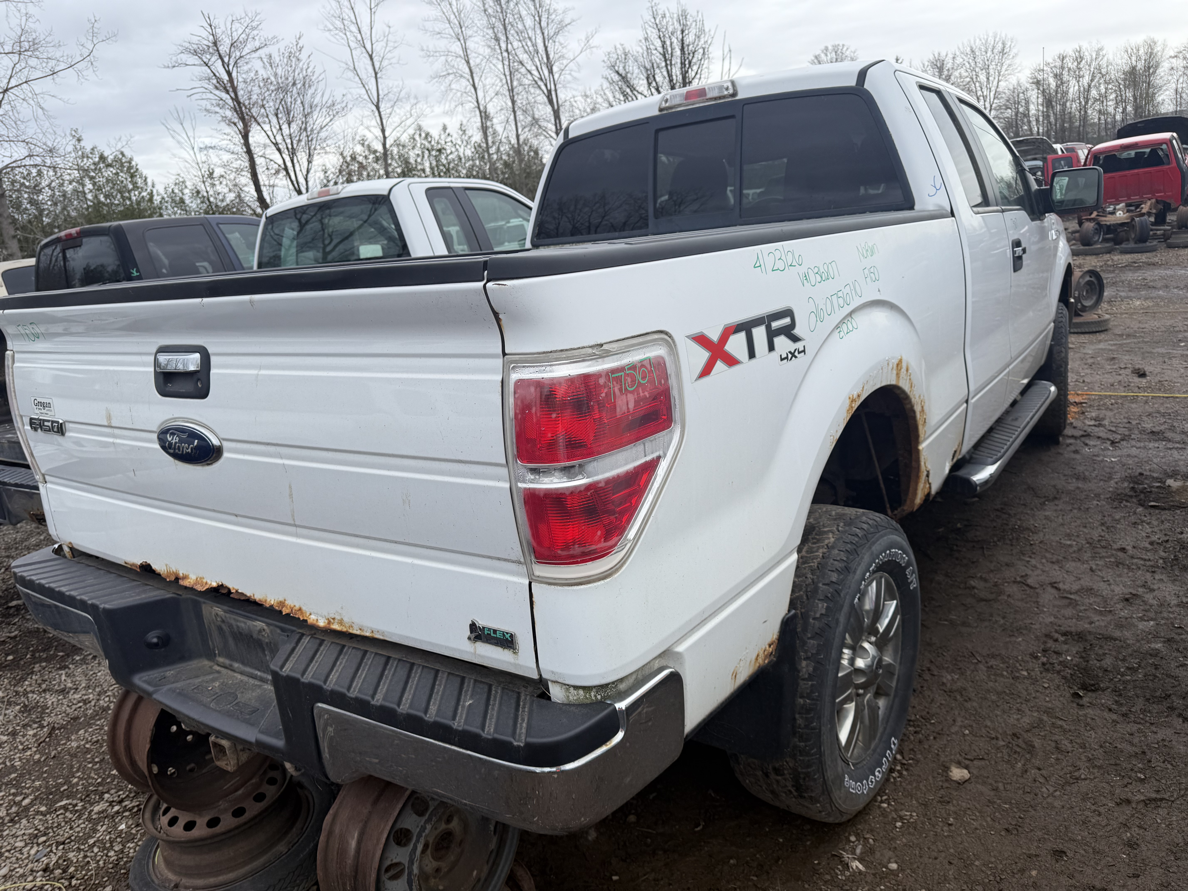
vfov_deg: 56.8
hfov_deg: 71.6
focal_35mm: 24
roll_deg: +8.2
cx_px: 594
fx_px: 824
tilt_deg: -14.1
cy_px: 446
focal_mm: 6.76
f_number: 1.78
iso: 80
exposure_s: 1/1493
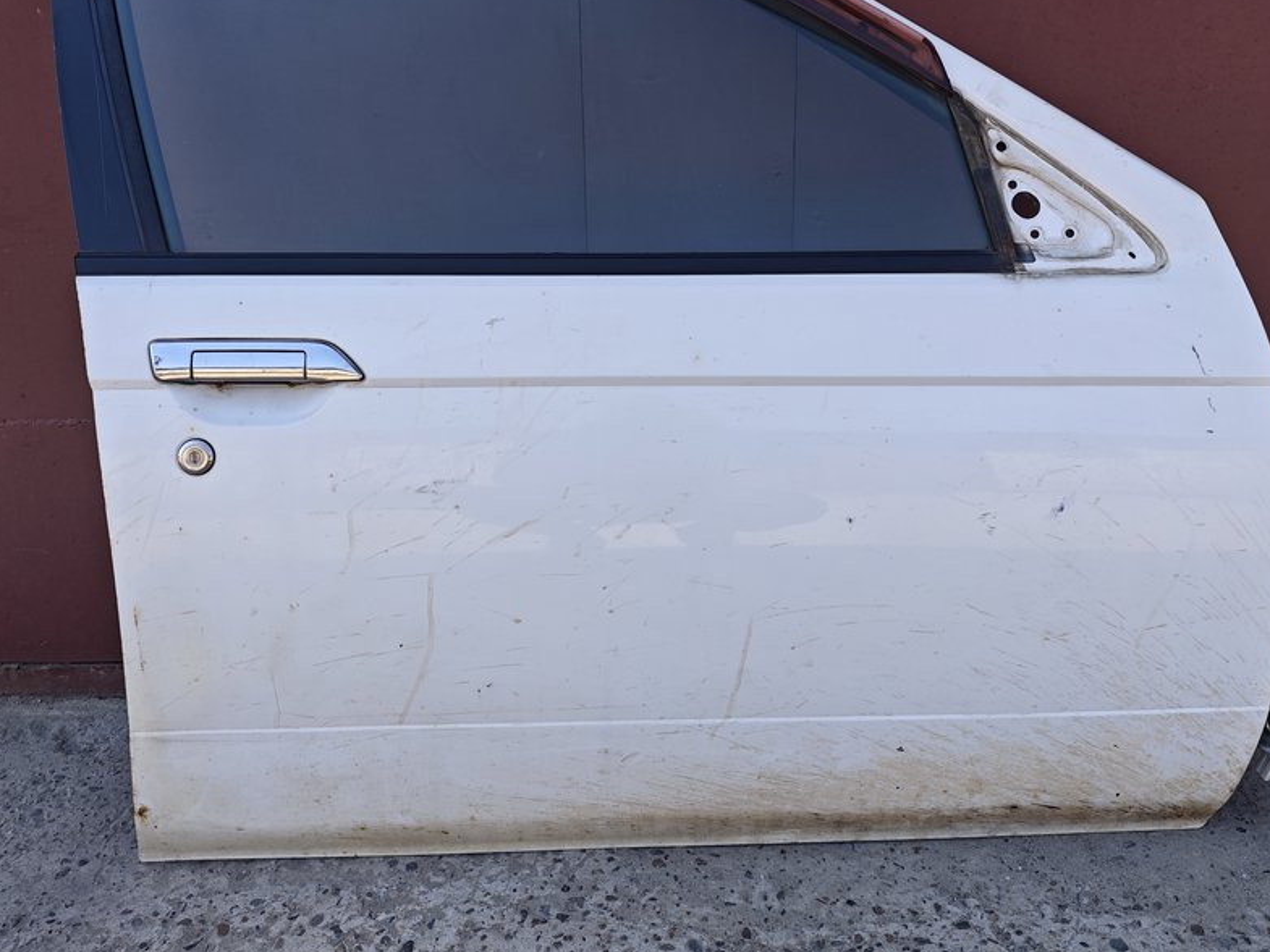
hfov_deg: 60.0
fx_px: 1101
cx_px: 636
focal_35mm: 30
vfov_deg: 46.3
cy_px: 339
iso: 50
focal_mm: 6.55
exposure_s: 1/710
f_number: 1.6
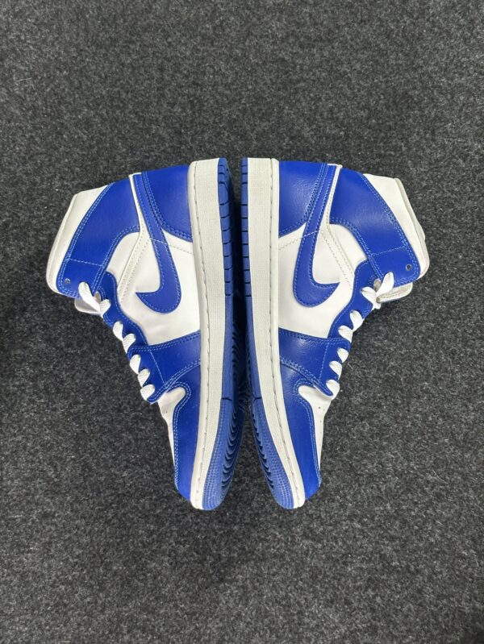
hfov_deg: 30.3
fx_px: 894
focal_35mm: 48
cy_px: 322
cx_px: 242
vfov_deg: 39.6
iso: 250
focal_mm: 6.86
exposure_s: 1/50
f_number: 1.78
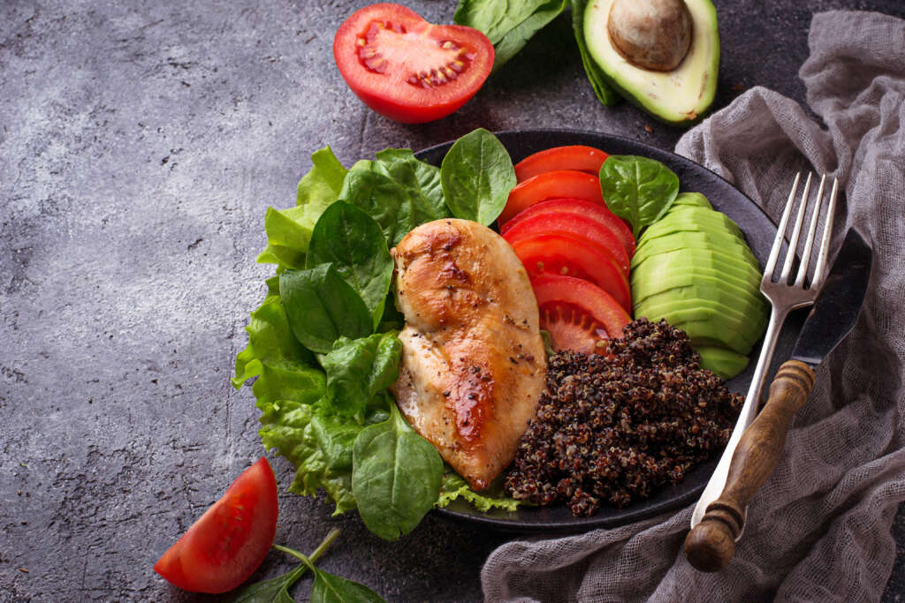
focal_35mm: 75
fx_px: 1886
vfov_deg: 18.2
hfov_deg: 27.0
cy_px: 302
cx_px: 452
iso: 100
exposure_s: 1/125
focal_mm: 50
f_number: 10
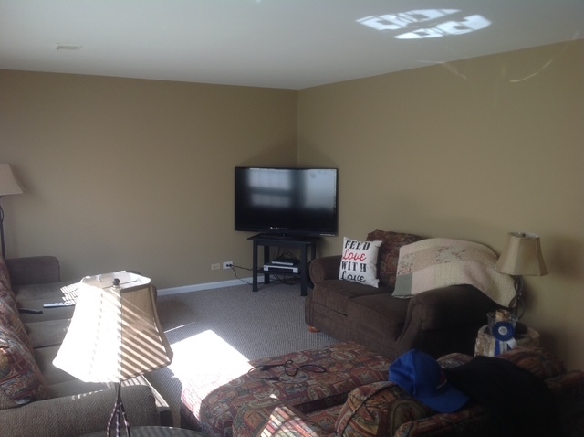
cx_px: 292
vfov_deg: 40.6
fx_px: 590
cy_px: 218
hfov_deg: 52.7
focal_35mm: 35
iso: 64
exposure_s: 1/40
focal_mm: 4.28
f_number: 2.4
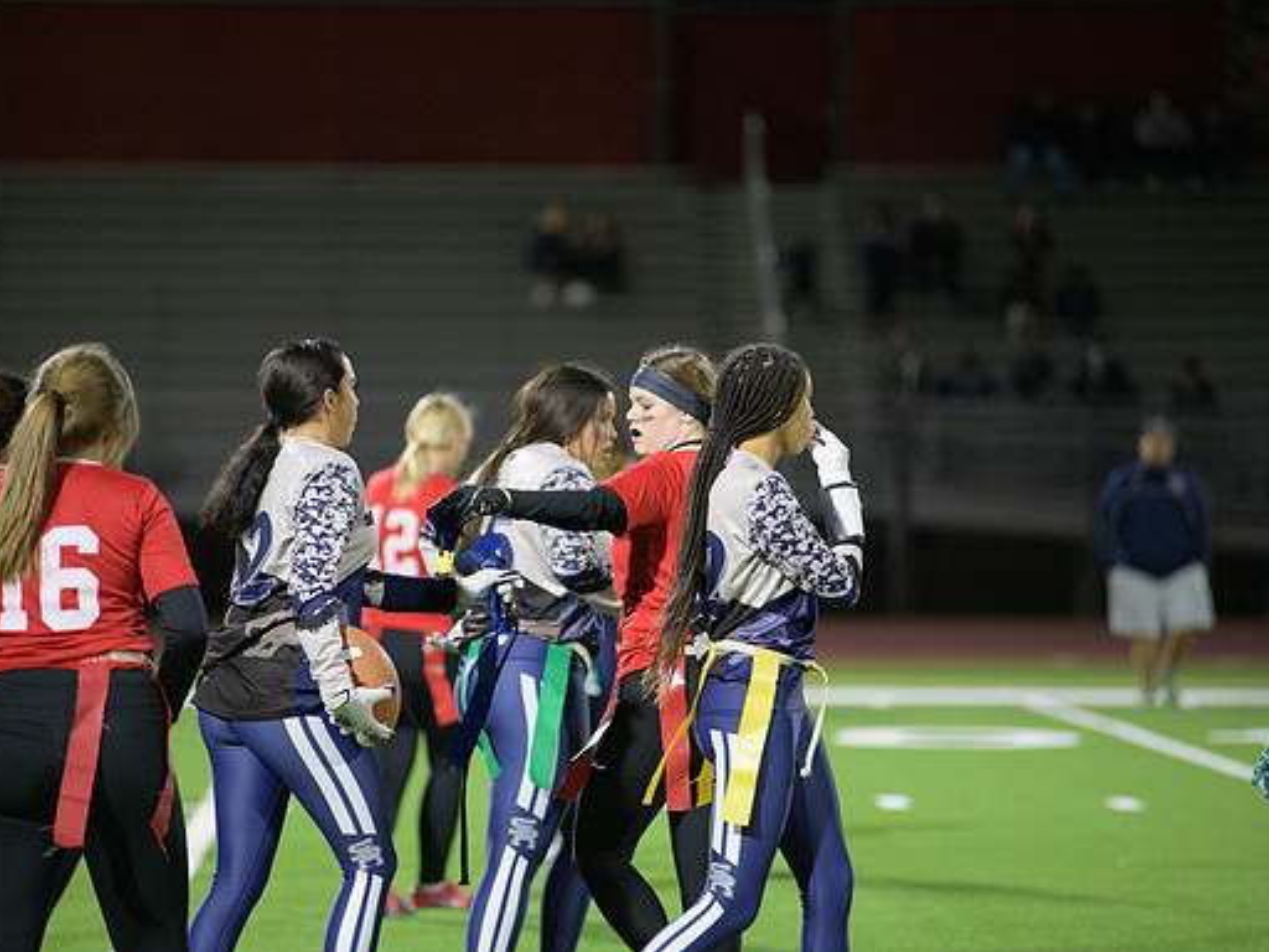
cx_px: 582
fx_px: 7588
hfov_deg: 9.6
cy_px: 475
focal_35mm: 207
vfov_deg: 7.2
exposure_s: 1/640
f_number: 2.8
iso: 5000
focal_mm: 190
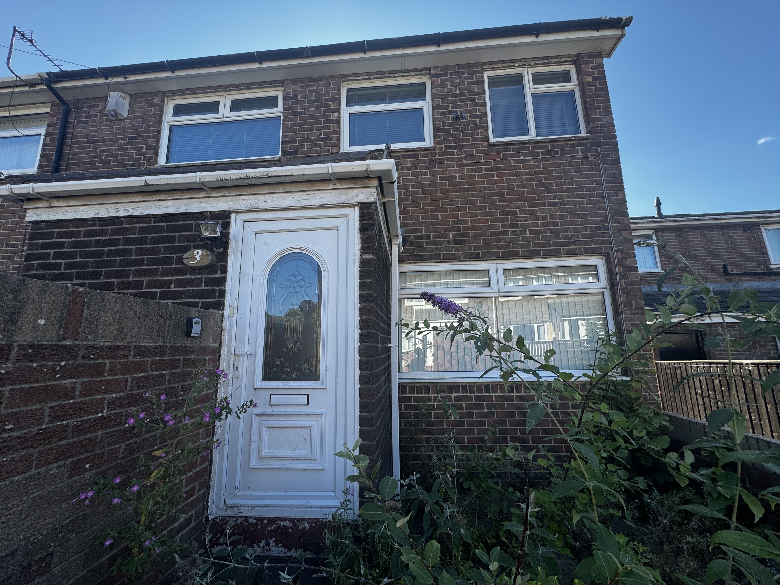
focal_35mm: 14
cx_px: 390
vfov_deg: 85.7
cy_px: 292
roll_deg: +1.4
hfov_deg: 102.1
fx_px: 315
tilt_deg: +8.8
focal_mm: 2.22
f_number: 2.2
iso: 40
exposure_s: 1/407
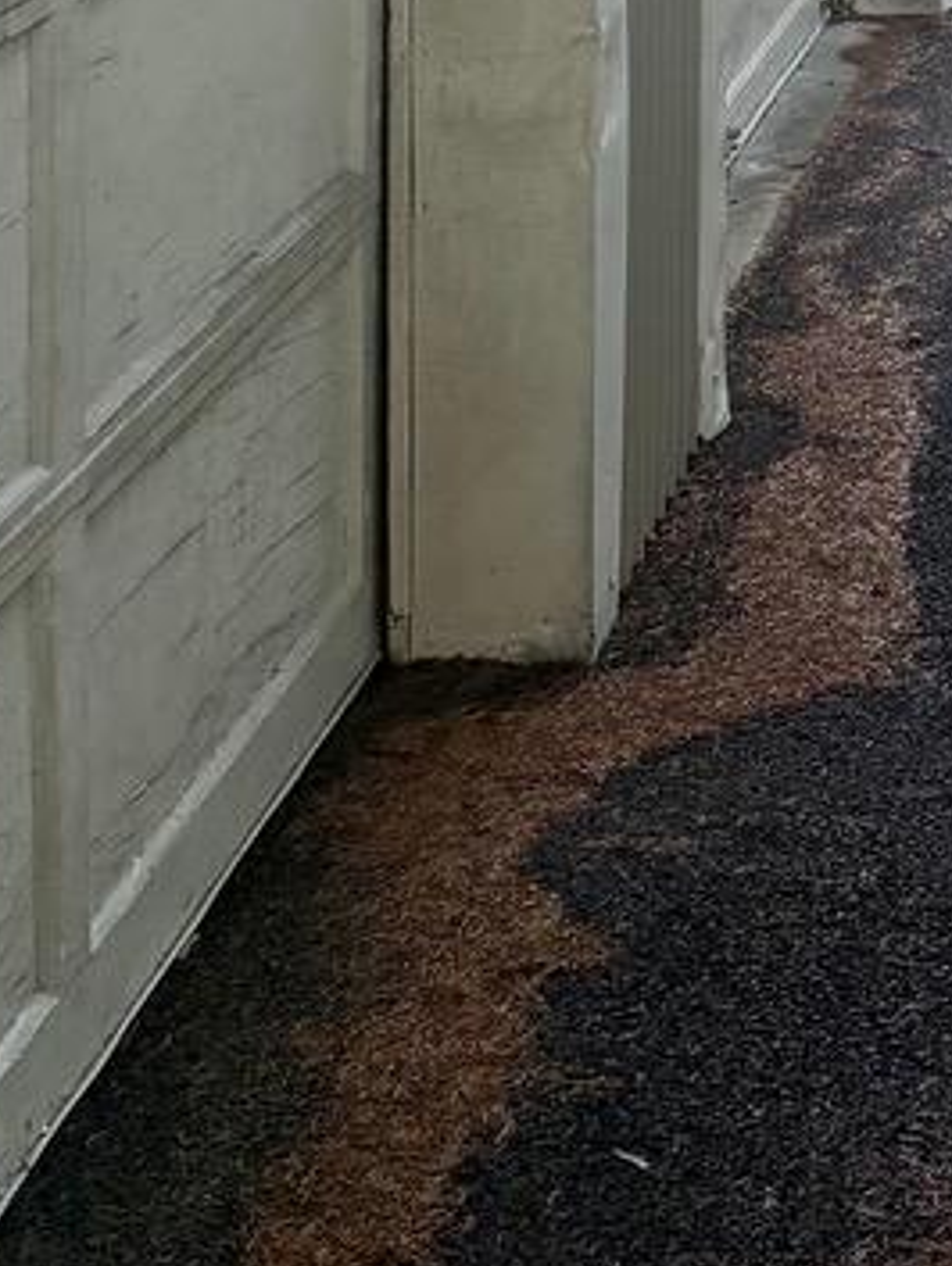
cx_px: 1378
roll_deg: -1.4
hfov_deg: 13.5
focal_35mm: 104
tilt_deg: -4.7
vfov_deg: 17.8
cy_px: -311
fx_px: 3809
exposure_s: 1/796
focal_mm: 6.76
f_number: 1.78
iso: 100
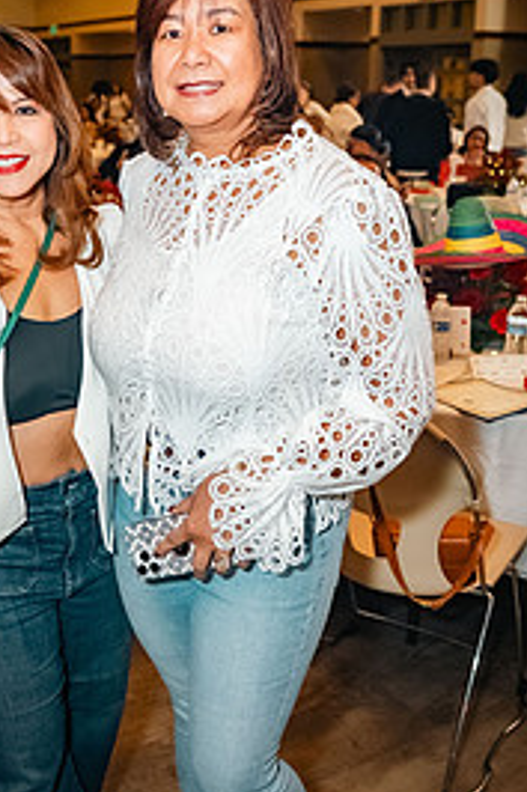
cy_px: 363
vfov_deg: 44.5
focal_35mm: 44
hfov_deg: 30.2
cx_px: 164
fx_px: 967
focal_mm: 26
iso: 1600
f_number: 3.5
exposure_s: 1/100
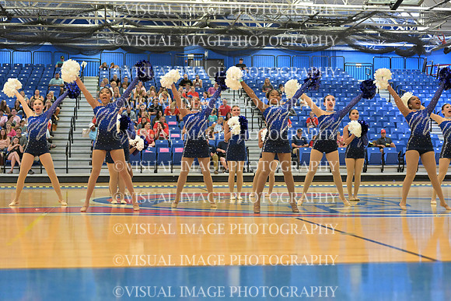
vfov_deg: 20.6
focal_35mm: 66
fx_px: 827
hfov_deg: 30.5
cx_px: 226
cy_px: 150
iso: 10000
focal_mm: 66
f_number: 2.8
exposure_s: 1/1000
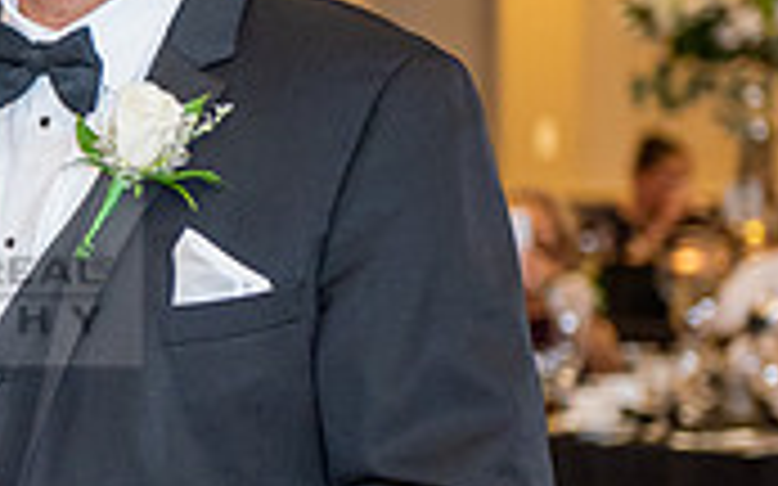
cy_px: 259
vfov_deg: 6.2
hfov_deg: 9.7
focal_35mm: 212
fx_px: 4494
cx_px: -238
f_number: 2.8
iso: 1600
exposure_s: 1/160
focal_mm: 62
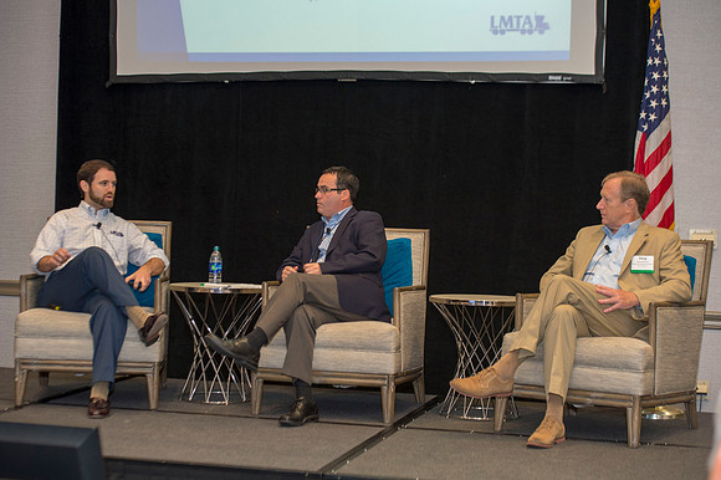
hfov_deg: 28.9
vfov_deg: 19.4
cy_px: 240
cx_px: 360
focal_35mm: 70
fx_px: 1401
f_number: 4
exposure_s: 1/160
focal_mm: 70
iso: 1250
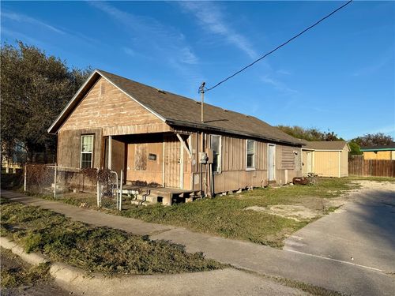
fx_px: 274
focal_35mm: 24
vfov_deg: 56.8
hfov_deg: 71.6
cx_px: 198
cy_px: 148
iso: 80
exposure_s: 1/4975
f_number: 1.78
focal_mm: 6.76
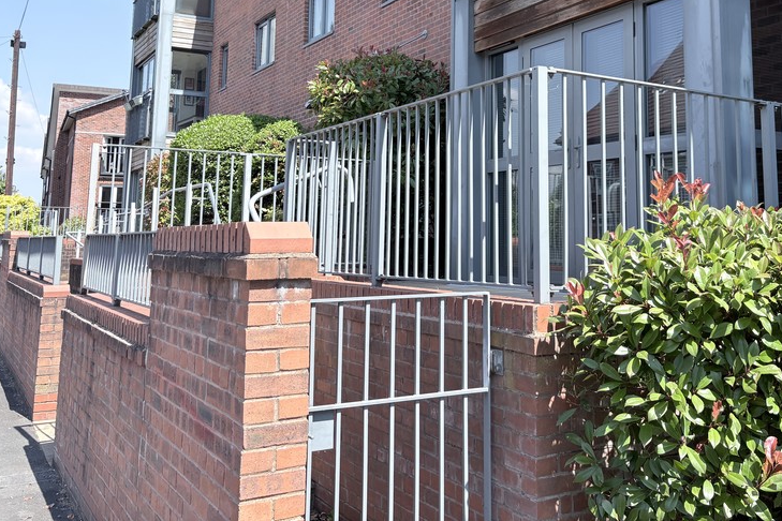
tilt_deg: +9.1
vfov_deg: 34.1
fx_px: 825
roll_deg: +0.2
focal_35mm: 38
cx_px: 486
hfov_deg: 50.2
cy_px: 110
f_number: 1.6
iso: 50
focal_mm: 5.96
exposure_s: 1/1155
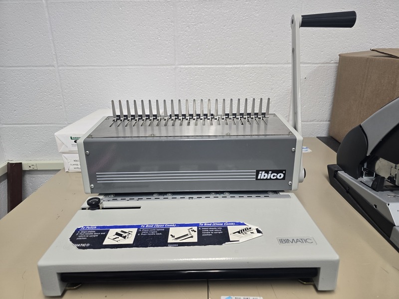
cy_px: 150
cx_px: 200
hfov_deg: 73.9
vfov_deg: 58.9
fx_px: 265
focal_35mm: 23
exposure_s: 1/120
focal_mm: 6.3
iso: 125
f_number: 1.7
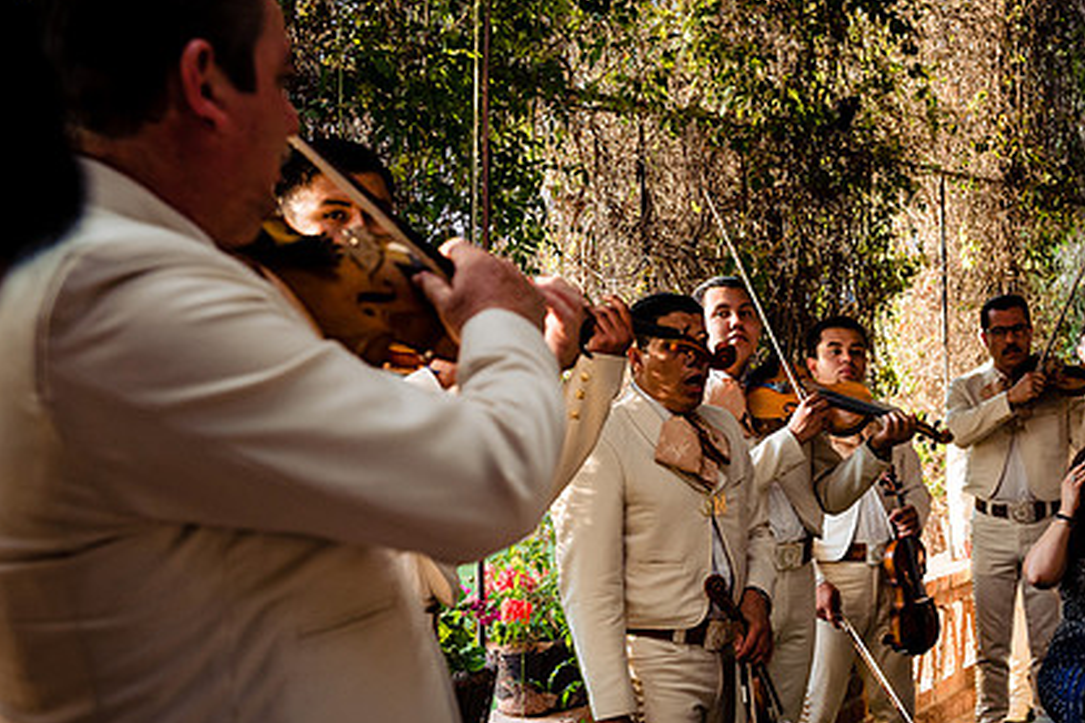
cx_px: 686
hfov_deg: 30.0
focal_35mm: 67
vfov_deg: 20.3
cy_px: 364
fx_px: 2018
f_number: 4.5
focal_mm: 48
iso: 800
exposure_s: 1/320
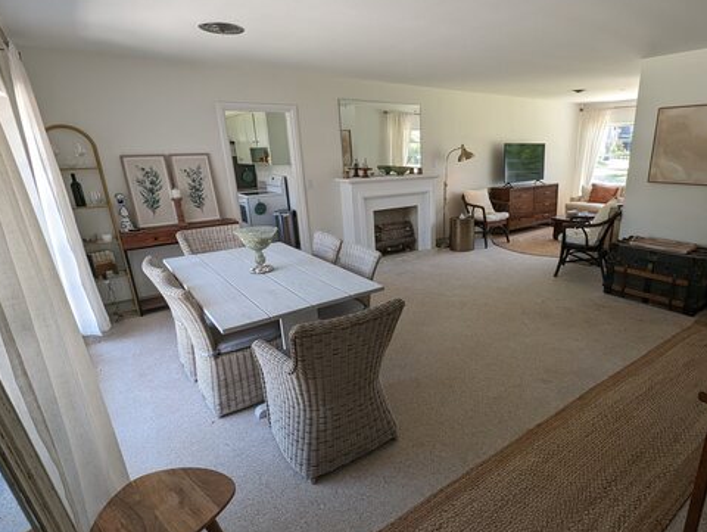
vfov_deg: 71.7
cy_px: 277
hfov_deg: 86.4
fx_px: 368
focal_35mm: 18
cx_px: 432
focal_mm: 1.95
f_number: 2.2
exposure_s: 1/106
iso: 50
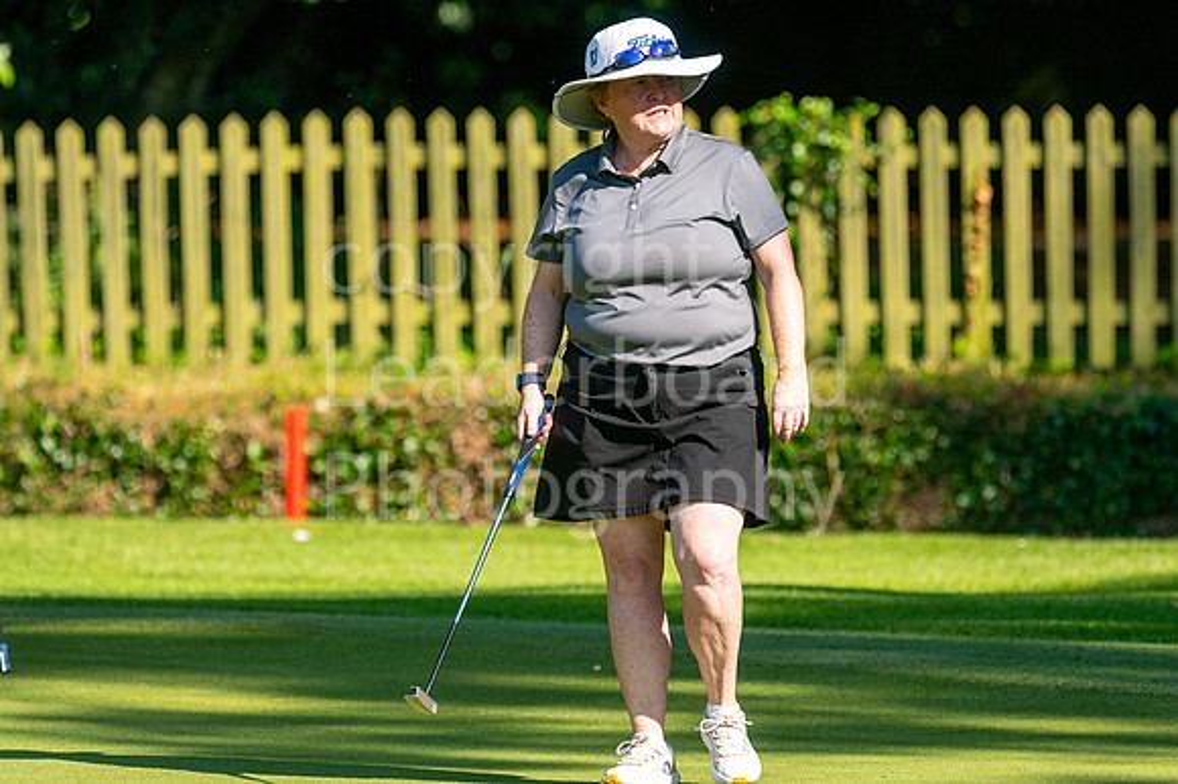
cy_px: 392
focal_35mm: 450
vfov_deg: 3.1
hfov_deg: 4.6
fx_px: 14716
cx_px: 589
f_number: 5
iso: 320
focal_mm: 300
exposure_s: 1/2500
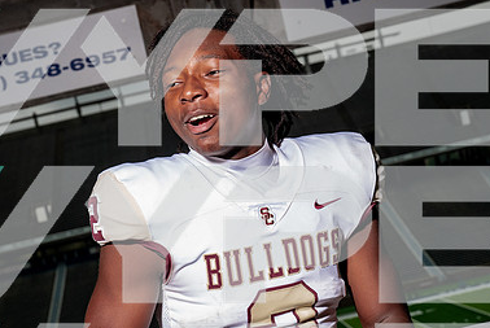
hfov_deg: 26.6
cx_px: 198
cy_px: 235
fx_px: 1036
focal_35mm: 76
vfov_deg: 17.9
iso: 640
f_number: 6.3
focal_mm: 49
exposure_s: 1/250
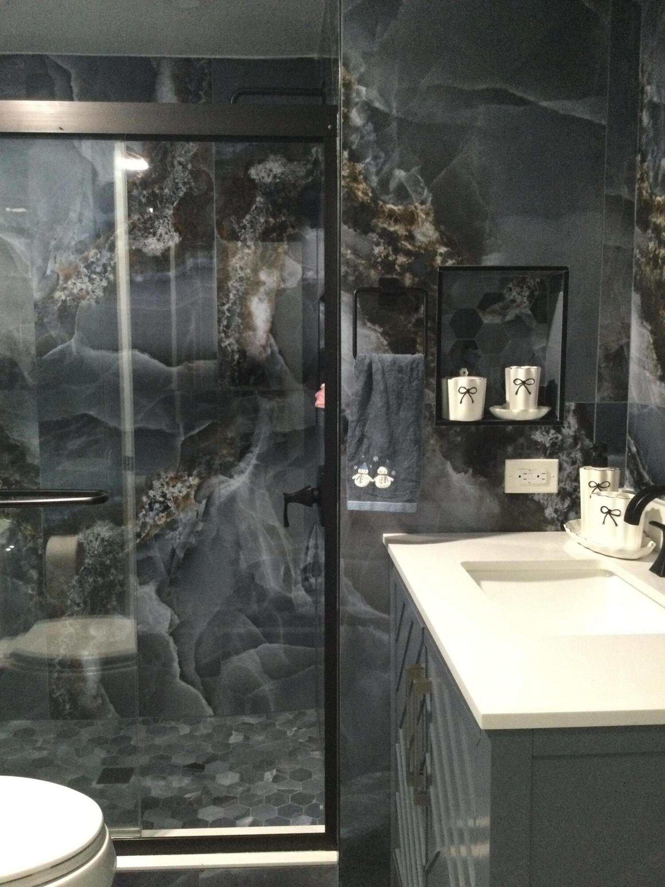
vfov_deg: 58.4
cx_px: 332
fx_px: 794
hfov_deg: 45.4
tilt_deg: -3.7
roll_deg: -0.3
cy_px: 444
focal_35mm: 31
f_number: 2.4
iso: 200
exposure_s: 1/15
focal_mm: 3.3
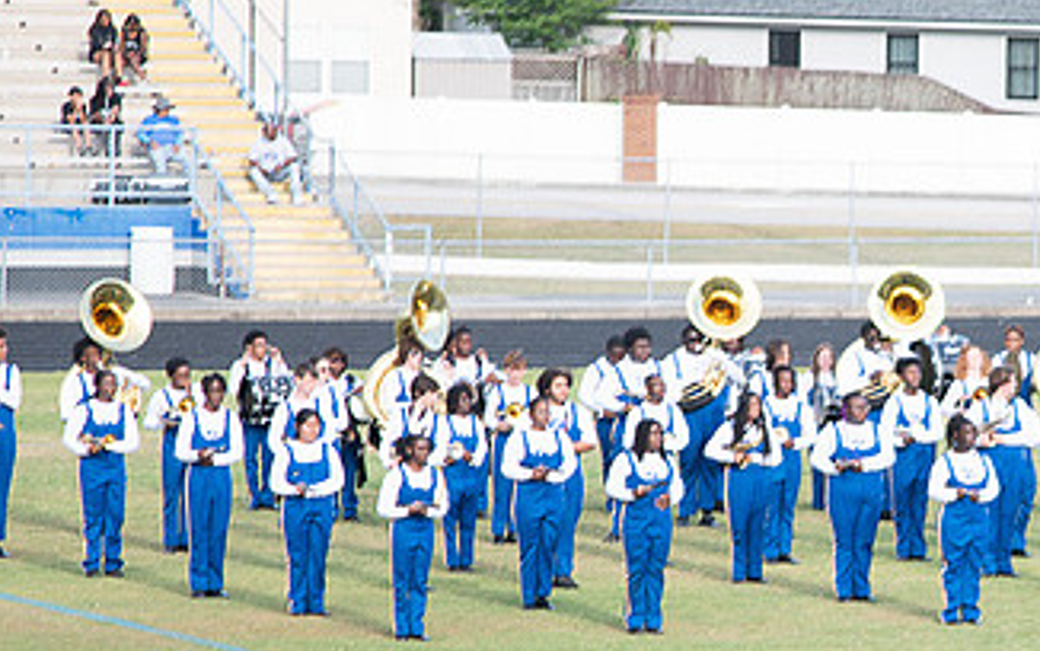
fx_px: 8875
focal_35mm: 313
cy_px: 425
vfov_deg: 4.2
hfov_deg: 6.7
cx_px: 1000
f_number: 4
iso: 100
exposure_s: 1/200
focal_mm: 120
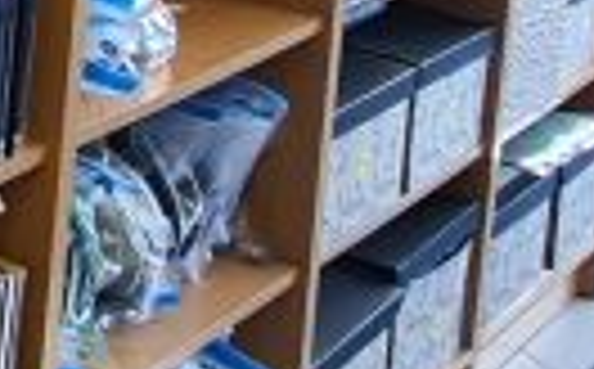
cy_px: -540
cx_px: -1116
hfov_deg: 11.8
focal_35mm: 107
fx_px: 1729
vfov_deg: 10.4
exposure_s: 1/50
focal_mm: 2.2
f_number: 2.2
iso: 200
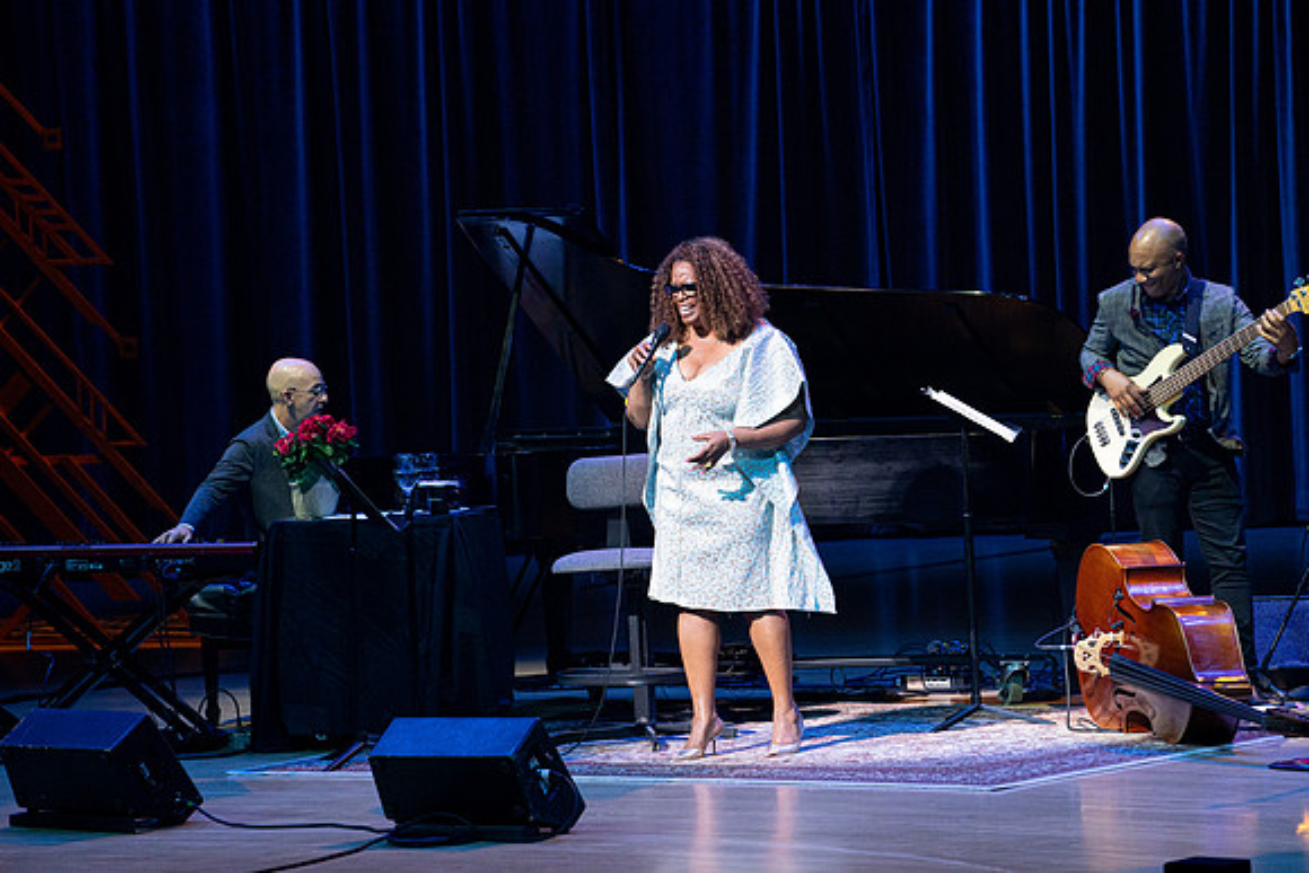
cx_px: 654
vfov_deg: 6.9
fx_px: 7274
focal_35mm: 200
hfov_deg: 10.3
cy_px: 436
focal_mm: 200
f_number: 5.6
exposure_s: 1/320
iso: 2500
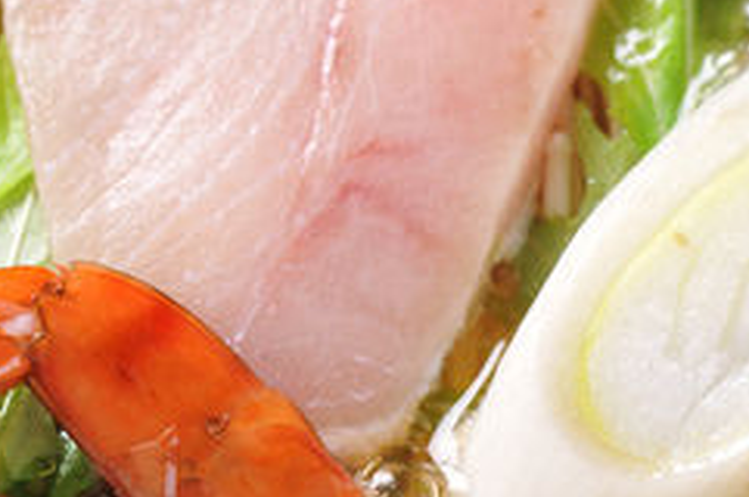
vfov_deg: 3.4
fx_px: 8415
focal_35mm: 405
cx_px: 71
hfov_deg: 5.1
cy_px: 110
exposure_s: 1/160
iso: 200
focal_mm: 150
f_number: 11
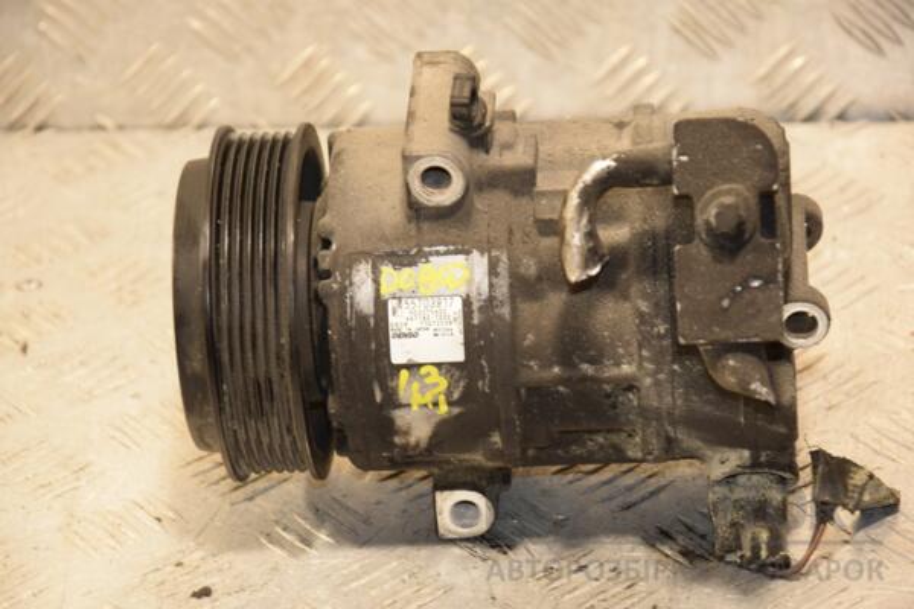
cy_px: 304
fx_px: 3998
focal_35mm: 158
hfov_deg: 13.0
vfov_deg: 8.7
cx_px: 457
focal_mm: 105
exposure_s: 1/100
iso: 800
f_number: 5.6
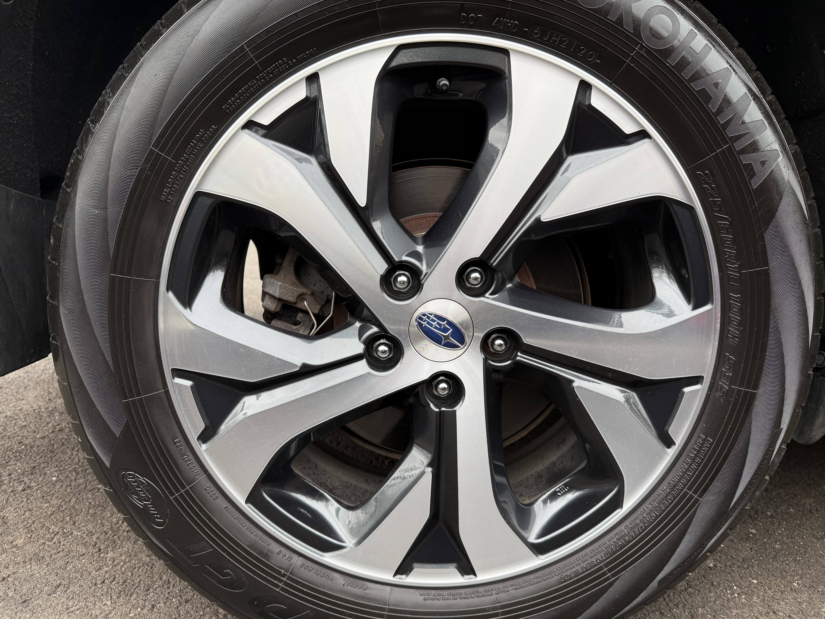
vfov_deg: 56.8
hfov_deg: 71.6
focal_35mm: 24
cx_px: 412
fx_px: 572
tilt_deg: -13.0
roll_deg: -1.1
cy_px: 310
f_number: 1.78
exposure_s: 1/146
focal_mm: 6.76
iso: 100
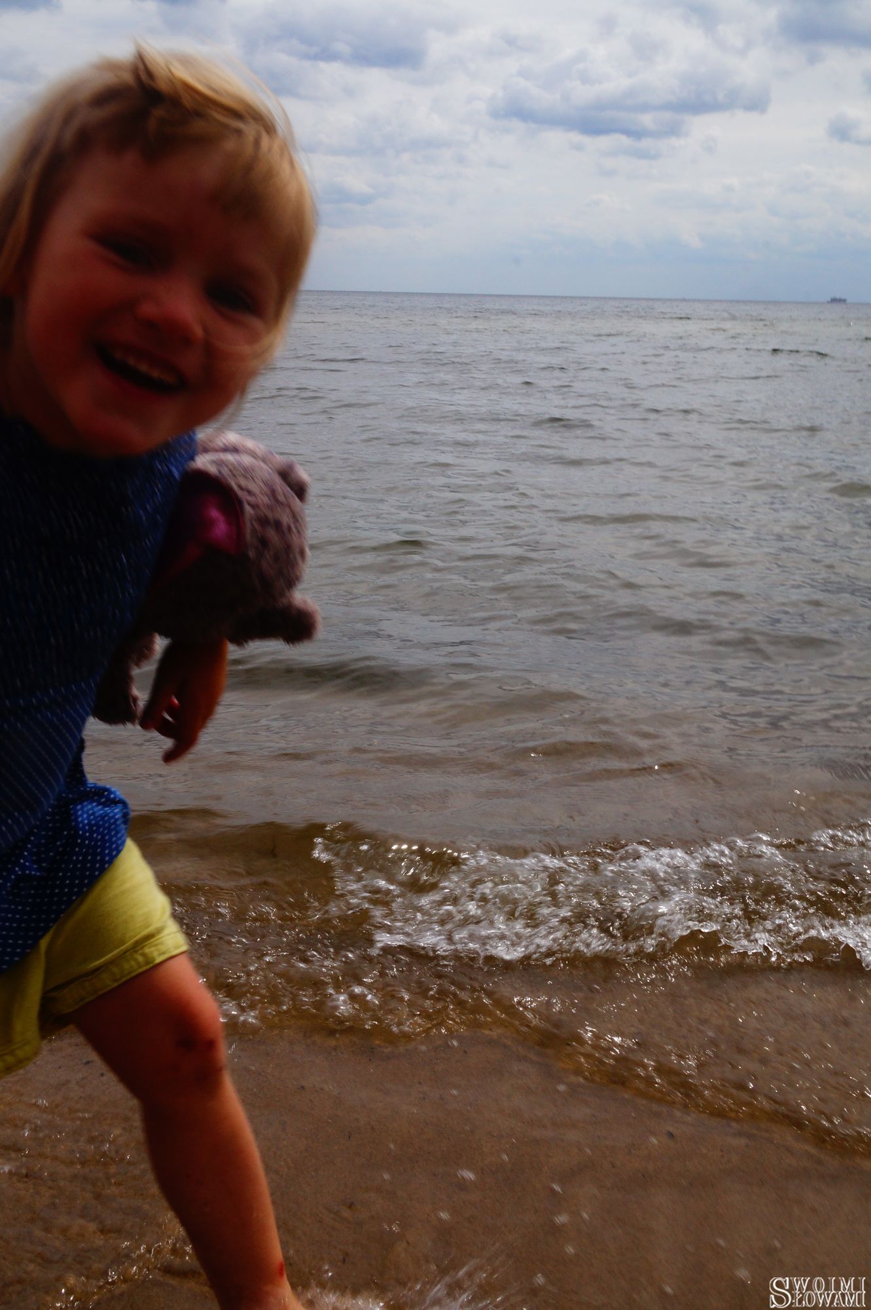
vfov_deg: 53.2
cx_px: 436
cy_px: 655
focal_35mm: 36
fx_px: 1308
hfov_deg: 36.8
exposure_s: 1/125
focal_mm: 24
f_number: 22
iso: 250
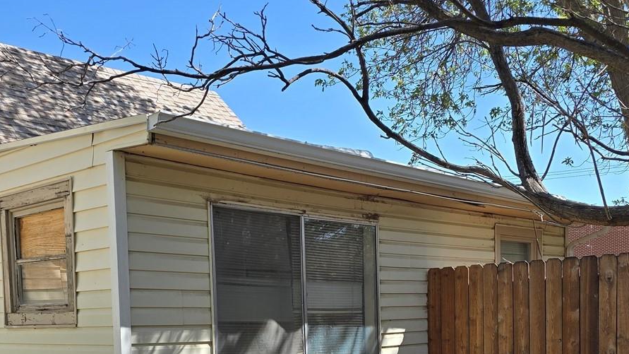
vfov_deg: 25.2
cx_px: 314
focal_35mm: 45
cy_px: 356
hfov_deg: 45.5
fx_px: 750
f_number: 1.7
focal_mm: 6.3
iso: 12
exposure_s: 1/304
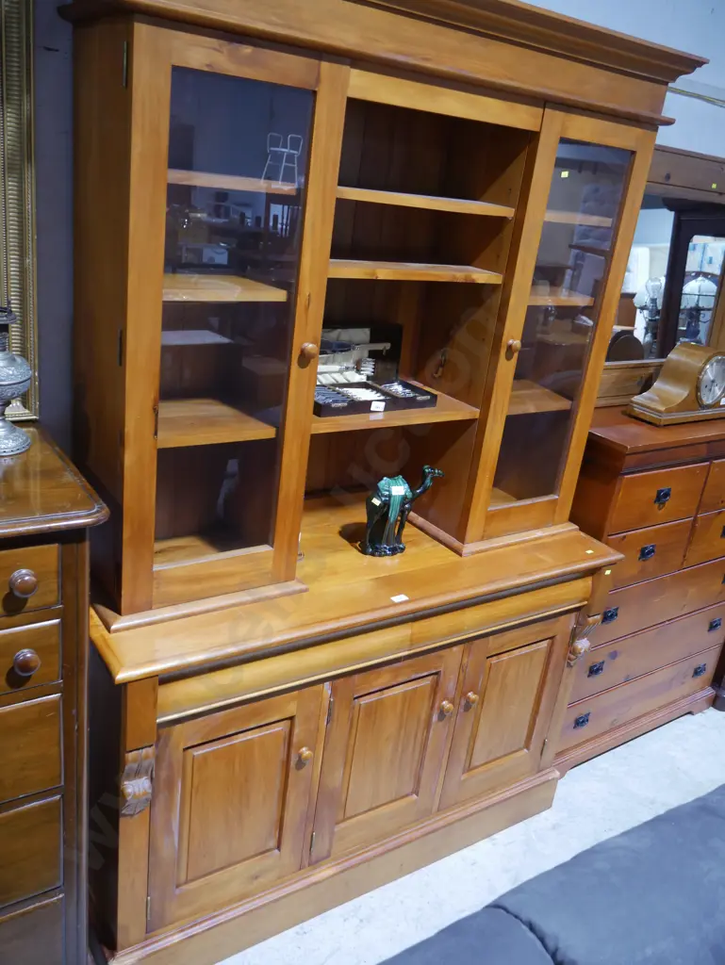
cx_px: 362
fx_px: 781
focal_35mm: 28
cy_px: 482
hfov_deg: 49.8
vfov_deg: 63.4
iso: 800
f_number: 3.5
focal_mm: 14
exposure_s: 1/60
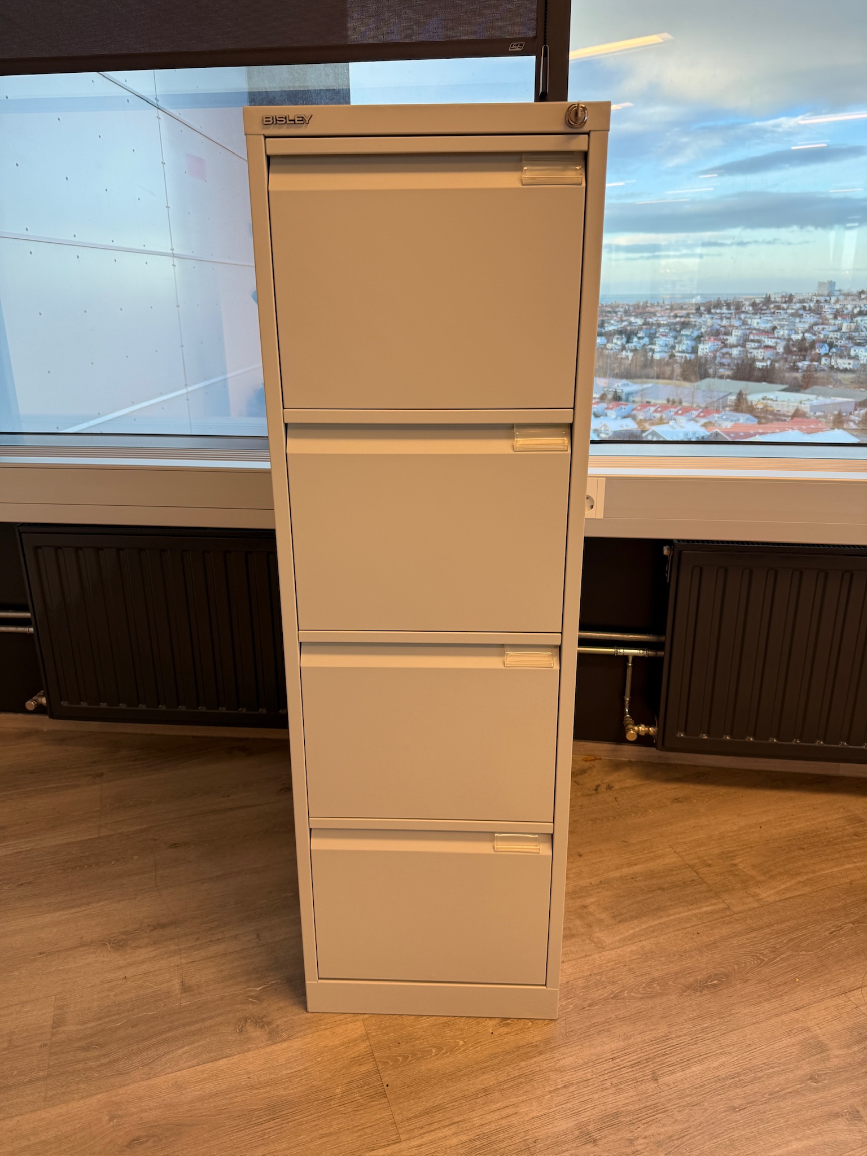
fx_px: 801
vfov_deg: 71.6
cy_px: 578
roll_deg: +0.7
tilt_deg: -18.6
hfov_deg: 56.8
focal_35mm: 24
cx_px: 434
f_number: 1.78
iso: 80
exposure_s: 1/100
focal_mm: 6.76
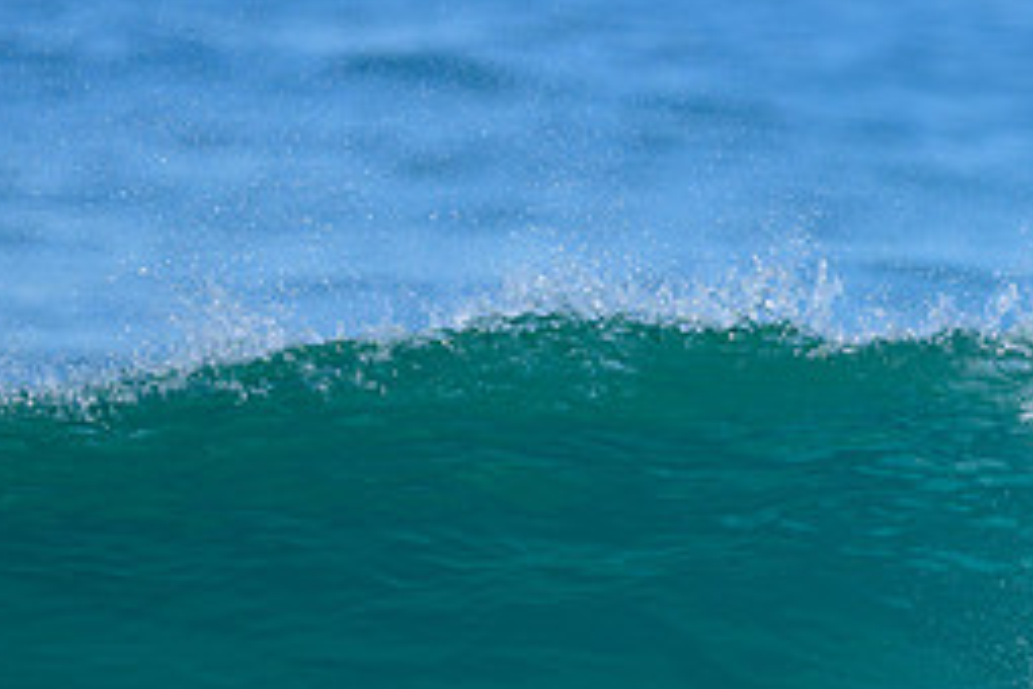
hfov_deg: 0.9
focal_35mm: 2206
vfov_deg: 0.6
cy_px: 610
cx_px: 885
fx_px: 63295
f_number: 6.3
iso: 280
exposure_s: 1/2000
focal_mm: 800
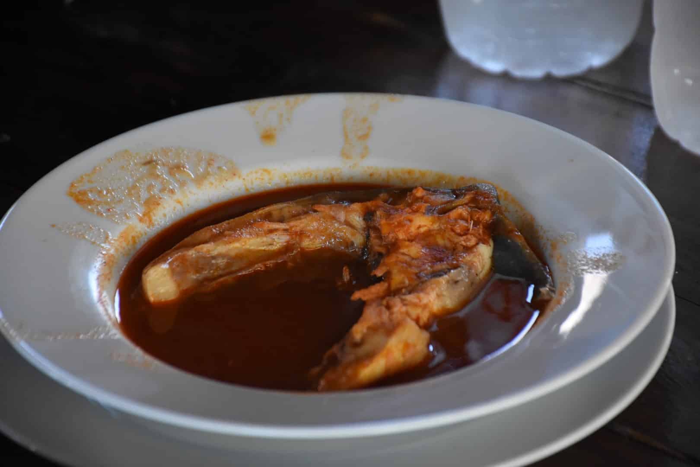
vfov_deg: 6.5
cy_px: 234
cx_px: 350
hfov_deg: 9.8
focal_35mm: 210
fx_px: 4083
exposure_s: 1/320
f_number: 5.6
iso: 2500
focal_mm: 140
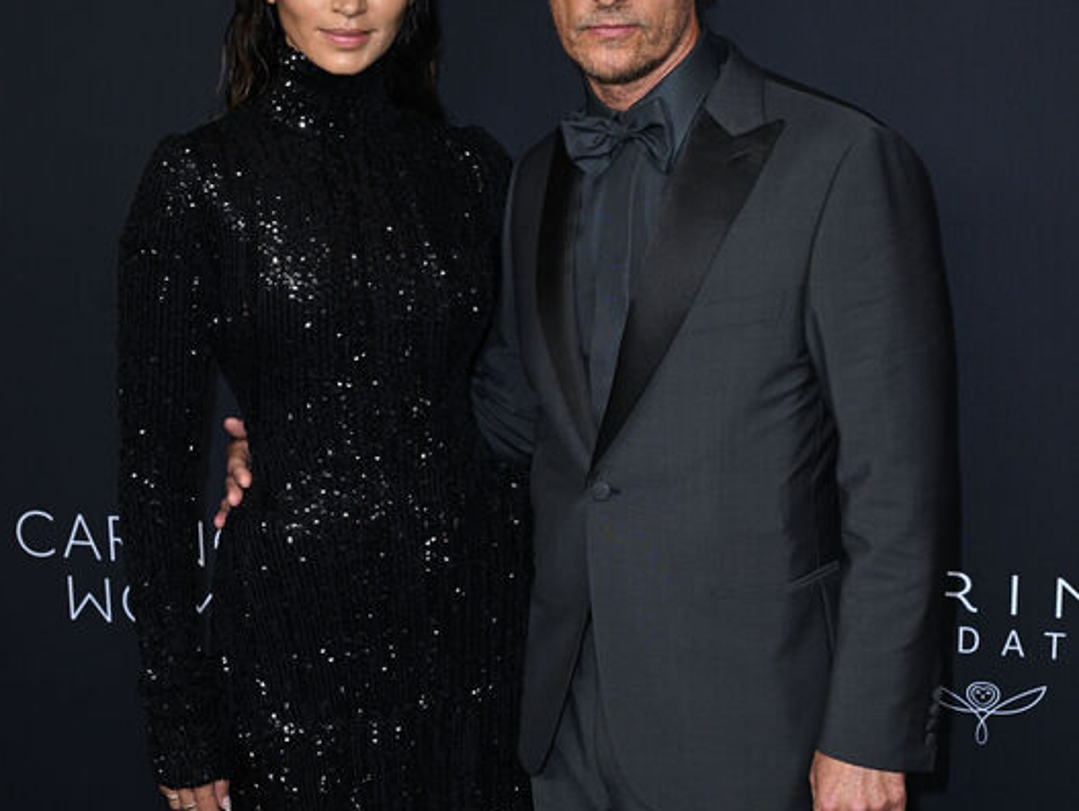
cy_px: 487
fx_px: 2183
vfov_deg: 21.0
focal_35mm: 70
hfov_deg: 27.8
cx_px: 535
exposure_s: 1/125
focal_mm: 48
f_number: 4
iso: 1250
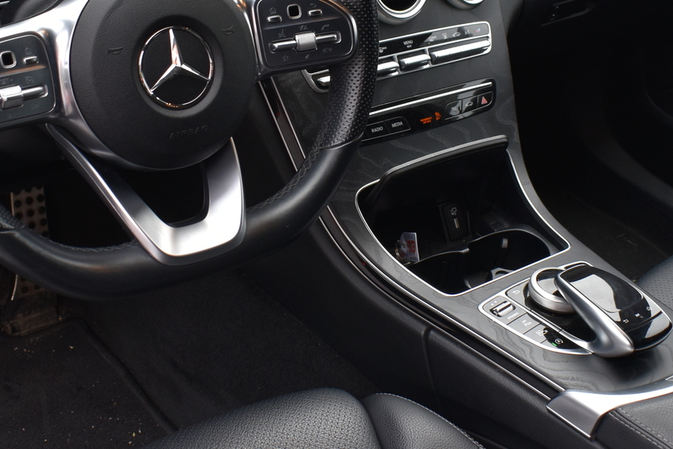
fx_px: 1009
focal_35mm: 54
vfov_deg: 25.1
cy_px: 213
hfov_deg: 36.9
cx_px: 336
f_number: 5.6
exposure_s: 1/125
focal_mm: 18
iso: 280
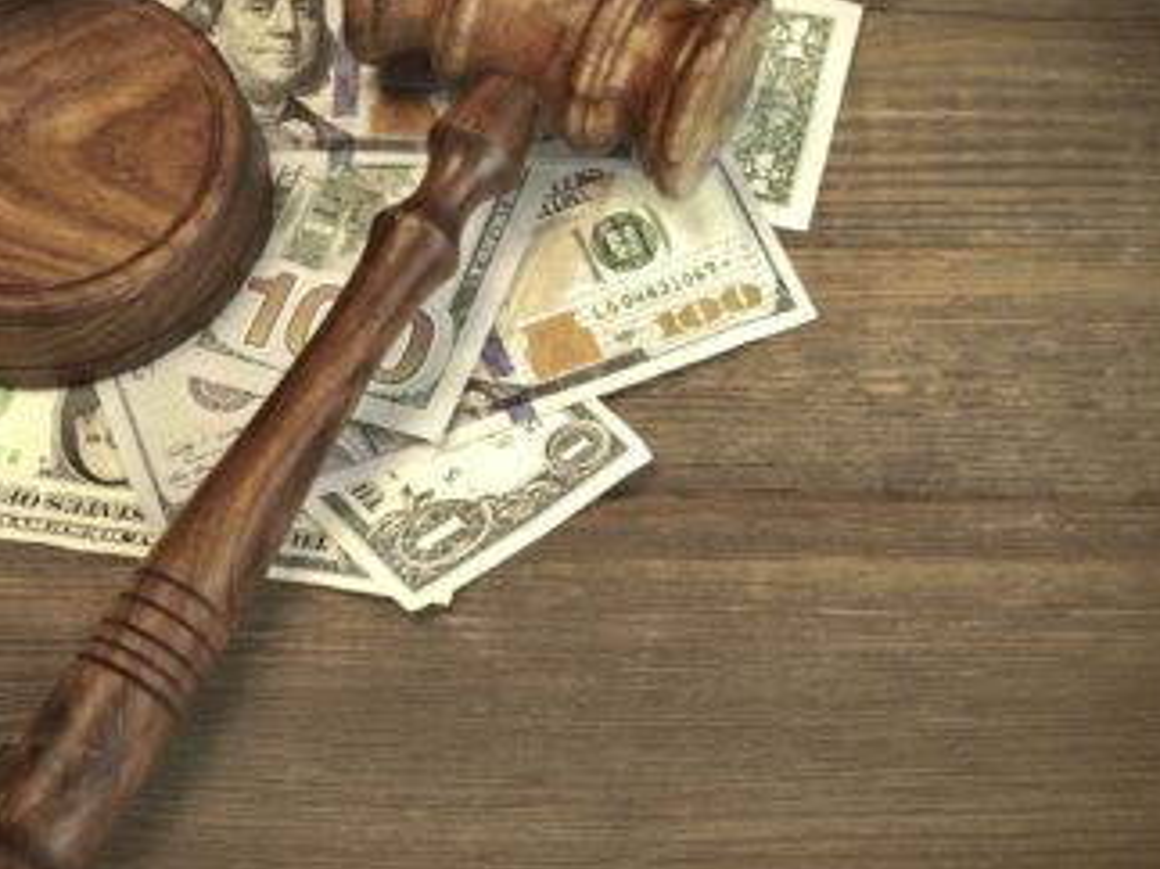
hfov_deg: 28.9
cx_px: 722
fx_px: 2244
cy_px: 443
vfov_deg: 21.9
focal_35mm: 67
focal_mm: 30
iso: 50
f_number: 11
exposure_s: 1/2
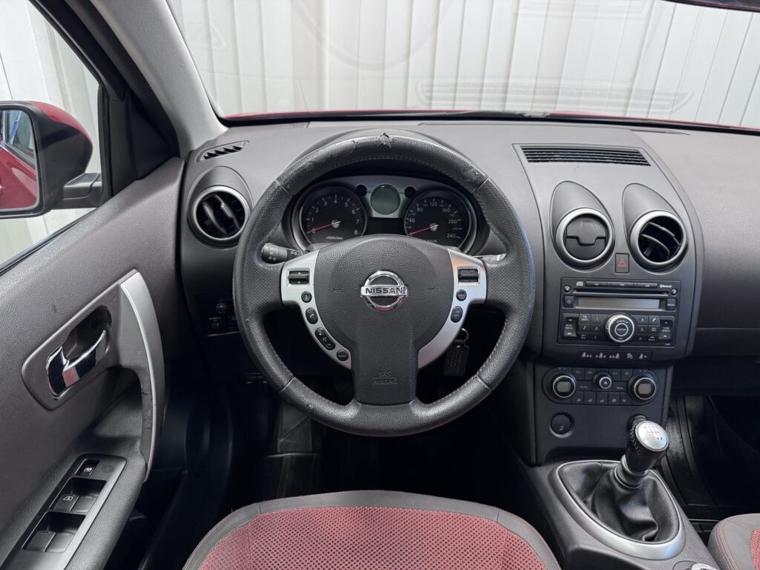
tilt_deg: -27.2
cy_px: 285
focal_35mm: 24
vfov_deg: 56.8
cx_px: 380
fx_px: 527
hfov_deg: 71.6
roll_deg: -2.6
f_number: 1.78
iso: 400
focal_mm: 6.76
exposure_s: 1/60
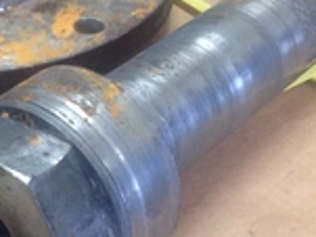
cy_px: 116
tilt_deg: -35.8
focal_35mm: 93
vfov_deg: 15.9
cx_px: 44
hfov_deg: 20.7
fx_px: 848
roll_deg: +1.5
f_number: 2.4
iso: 100
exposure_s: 1/17
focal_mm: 4.28
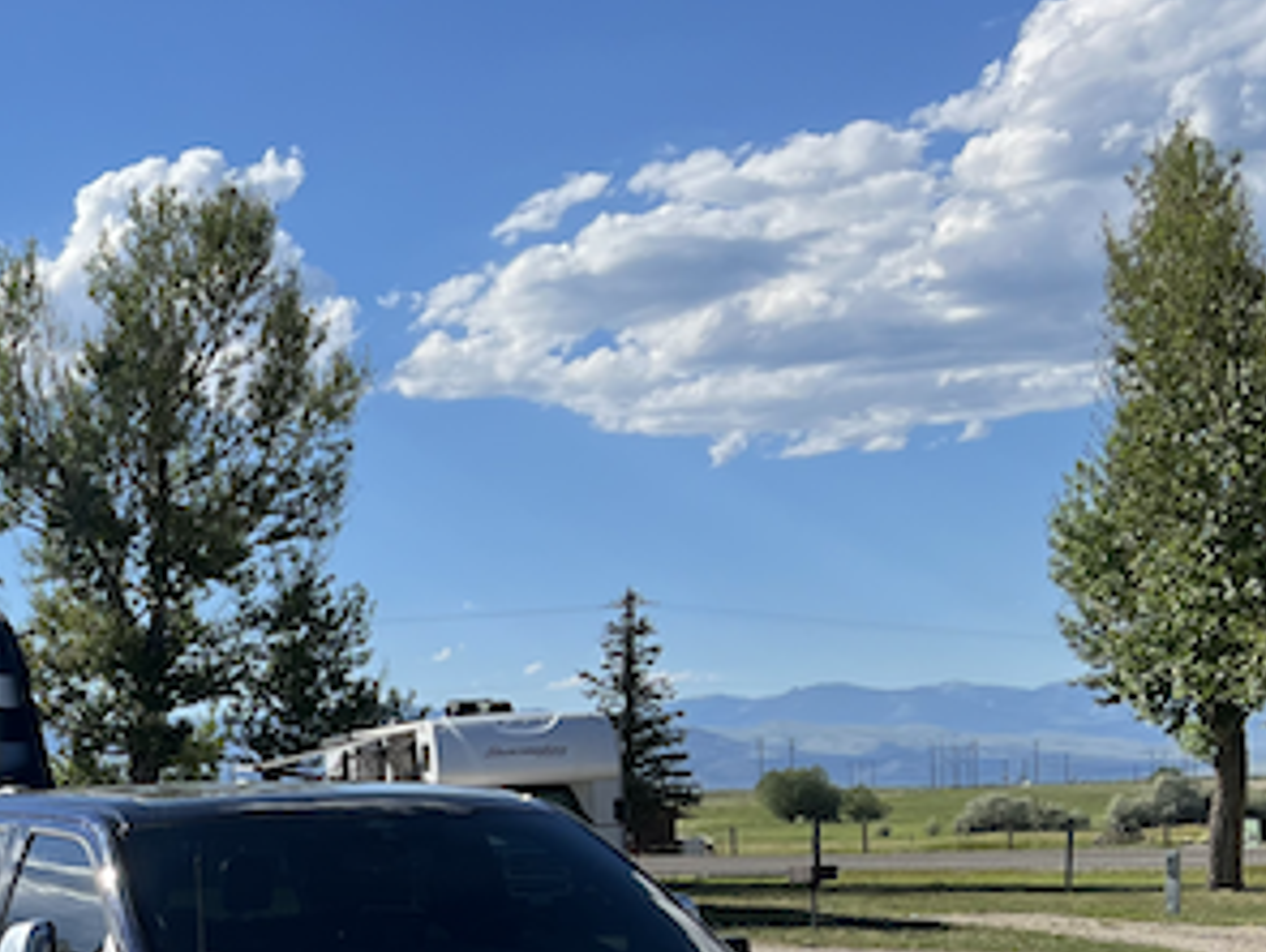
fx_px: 2600
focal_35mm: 71
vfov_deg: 20.4
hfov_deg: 25.5
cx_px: -112
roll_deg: +1.6
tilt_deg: -0.3
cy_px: 851
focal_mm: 5.7
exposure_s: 1/6211
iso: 50
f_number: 1.5
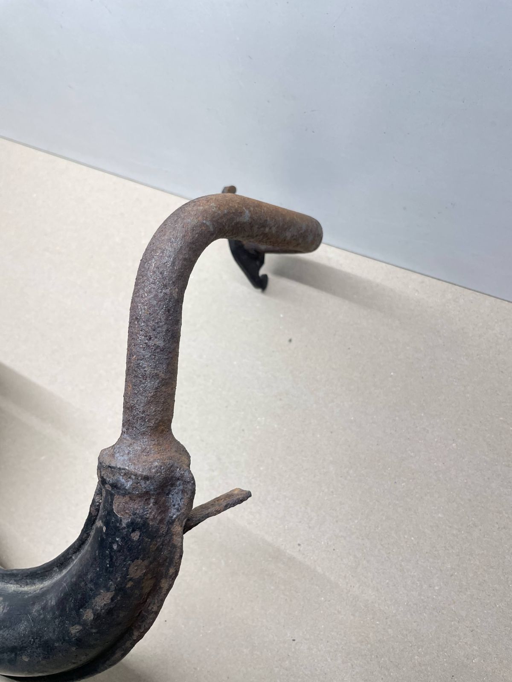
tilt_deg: -57.5
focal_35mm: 26
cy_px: 341
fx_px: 513
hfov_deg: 53.1
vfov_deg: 67.3
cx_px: 256
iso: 80
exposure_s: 1/100
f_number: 1.6
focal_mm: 4.2
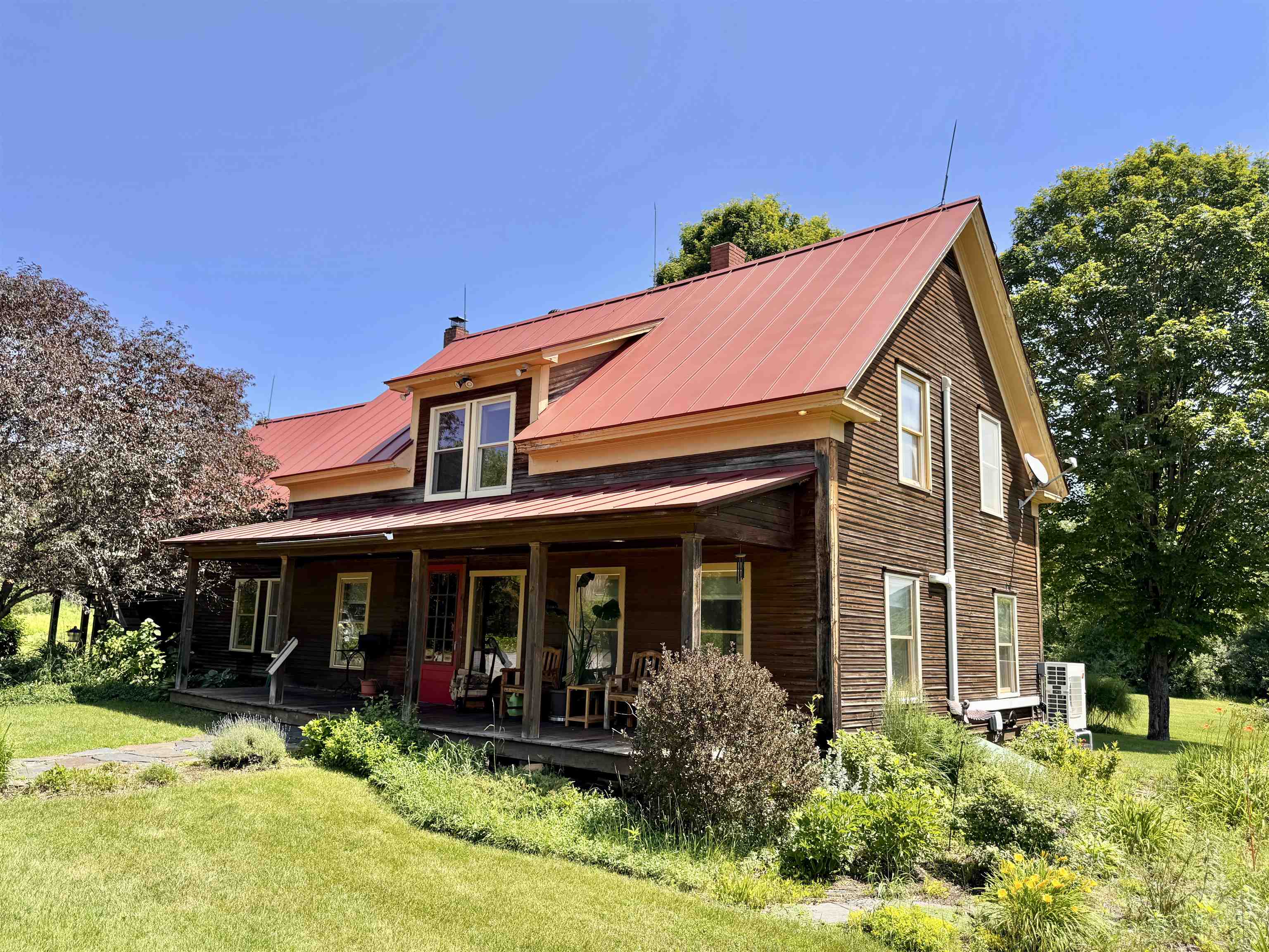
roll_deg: -3.6
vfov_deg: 56.8
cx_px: 634
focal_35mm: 24
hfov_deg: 71.6
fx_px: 880
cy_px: 476
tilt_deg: +8.1
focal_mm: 6.76
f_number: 1.78
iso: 80
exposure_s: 1/1456
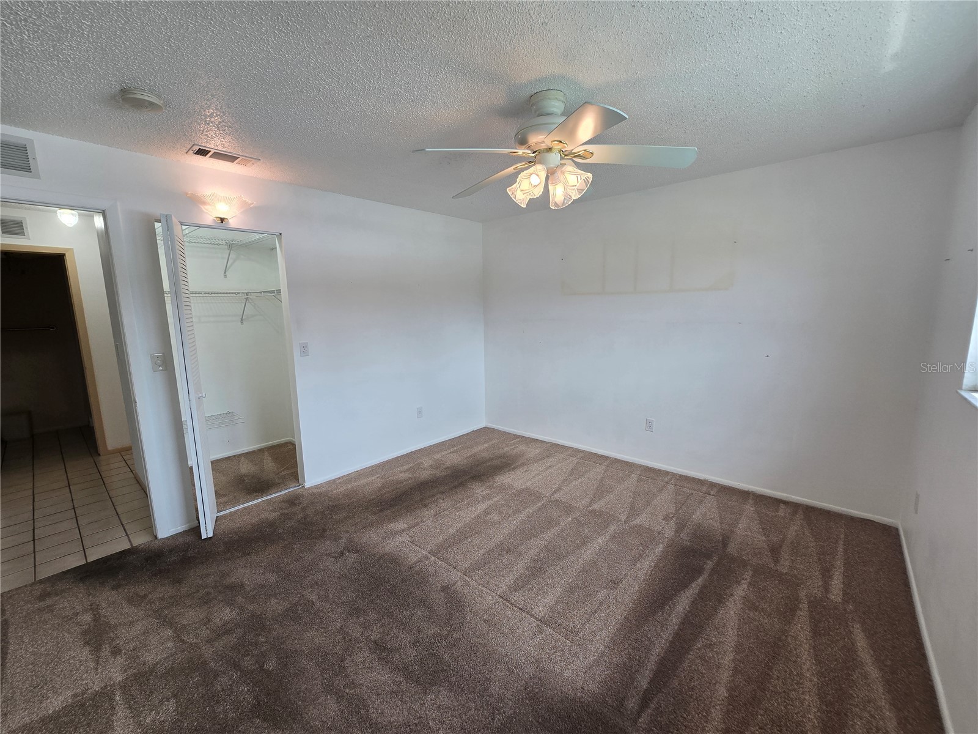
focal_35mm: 13
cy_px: 367
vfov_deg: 89.9
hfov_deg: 106.2
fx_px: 367
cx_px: 489
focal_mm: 2.2
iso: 50
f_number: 2.2
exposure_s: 1/60
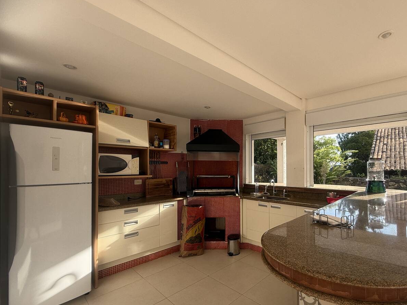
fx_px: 200
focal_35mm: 17
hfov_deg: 90.1
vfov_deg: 74.5
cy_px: 166
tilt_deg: +1.3
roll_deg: -0.1
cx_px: 241
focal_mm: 2.22
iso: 50
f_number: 2.2
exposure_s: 1/276
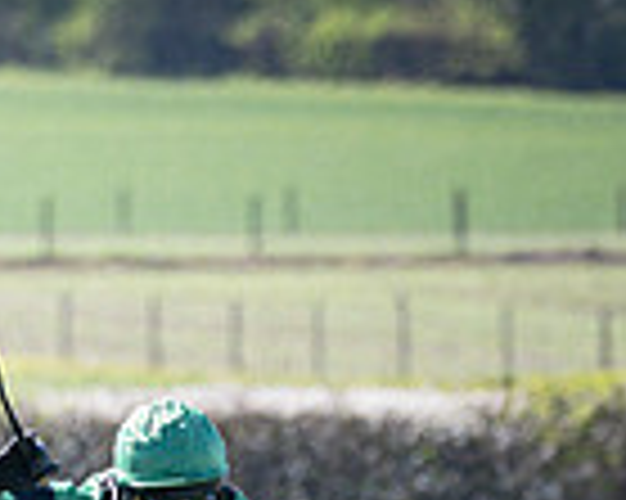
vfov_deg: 1.3
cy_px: 1038
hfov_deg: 1.6
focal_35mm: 1200
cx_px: 273
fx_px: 22217
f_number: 4
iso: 250
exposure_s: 1/2000
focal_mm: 190
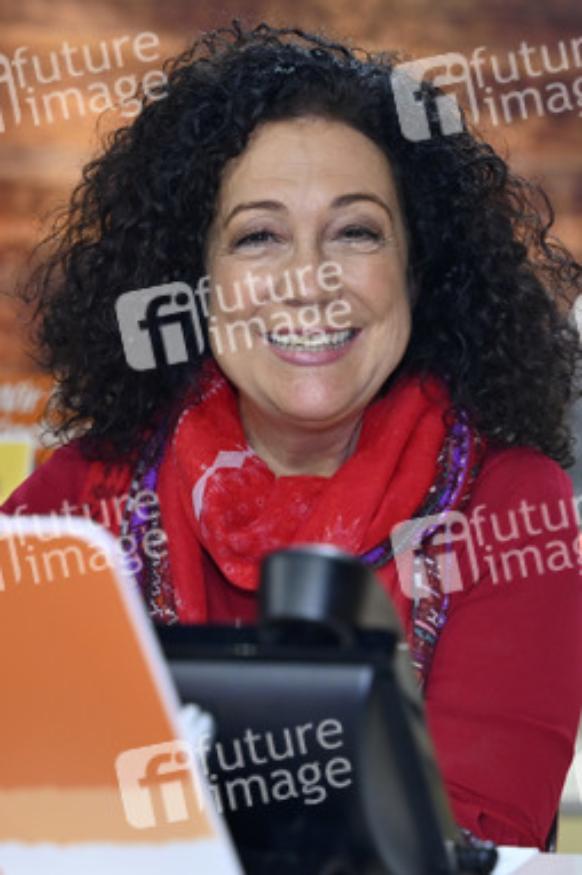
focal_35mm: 68
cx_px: 300
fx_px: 1652
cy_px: 431
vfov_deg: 29.7
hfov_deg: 20.0
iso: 1000
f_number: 4
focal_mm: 65
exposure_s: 1/200
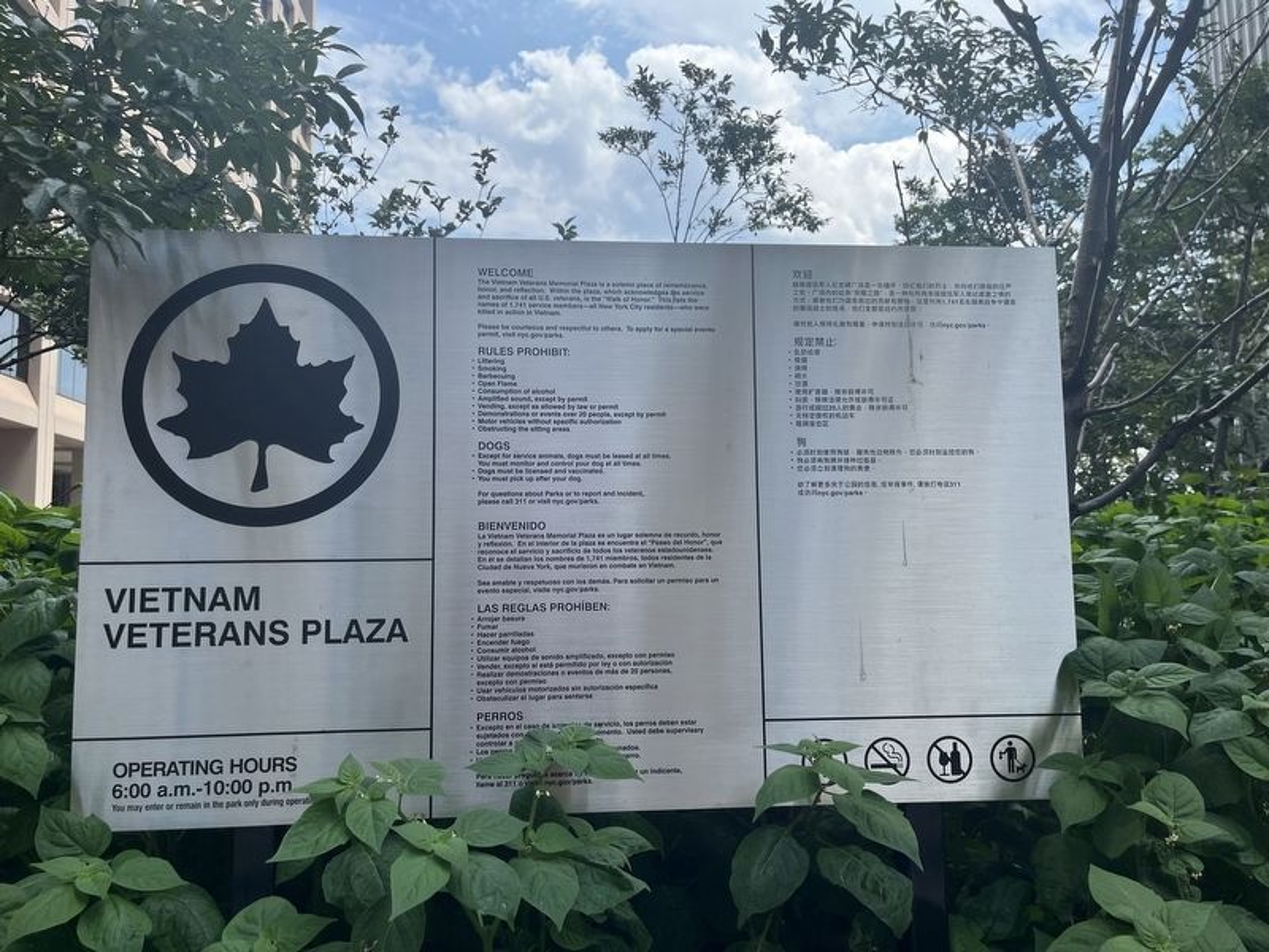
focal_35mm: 26
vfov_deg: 53.1
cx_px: 634
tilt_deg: +4.0
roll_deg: +0.9
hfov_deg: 67.3
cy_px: 476
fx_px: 953
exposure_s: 1/1992
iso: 50
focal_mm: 5.1
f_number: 1.6
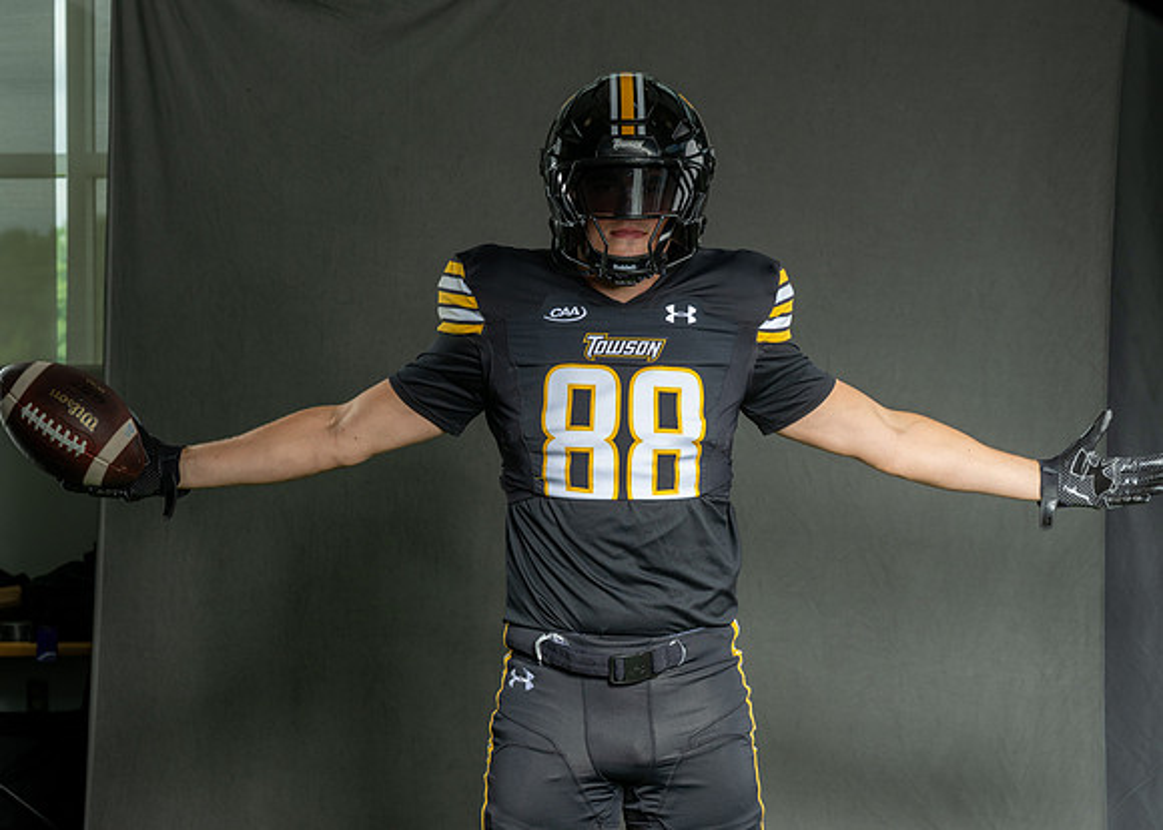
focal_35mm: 74
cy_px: 415
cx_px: 598
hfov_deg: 26.7
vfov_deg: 19.2
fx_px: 2451
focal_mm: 70
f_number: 8
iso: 200
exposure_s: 1/200
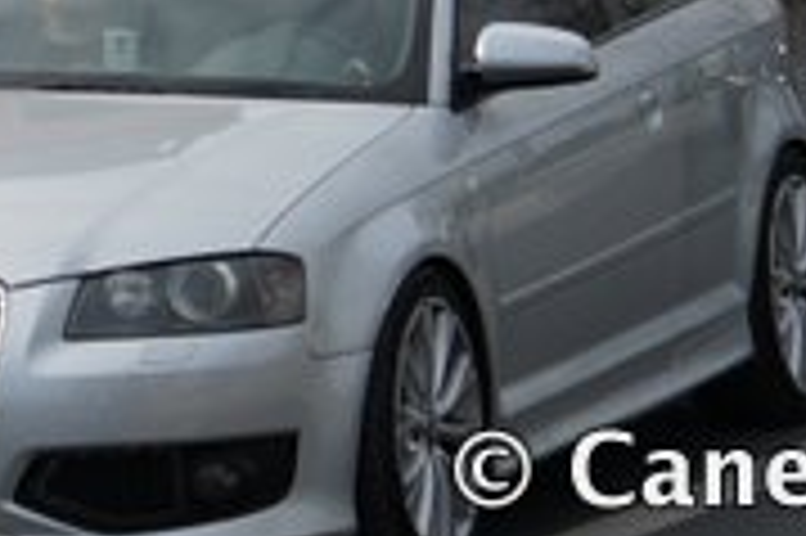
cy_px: -1162
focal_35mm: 242
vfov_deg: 5.3
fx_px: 5413
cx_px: -1319
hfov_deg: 7.7
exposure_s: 1/500
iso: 100
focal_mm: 36
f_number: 5
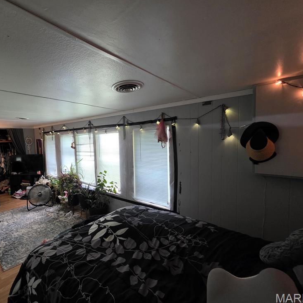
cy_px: 149
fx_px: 158
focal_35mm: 16
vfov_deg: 87.4
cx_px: 106
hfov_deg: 85.0
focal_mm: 2.2
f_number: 1.9
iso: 640
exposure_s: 1/60
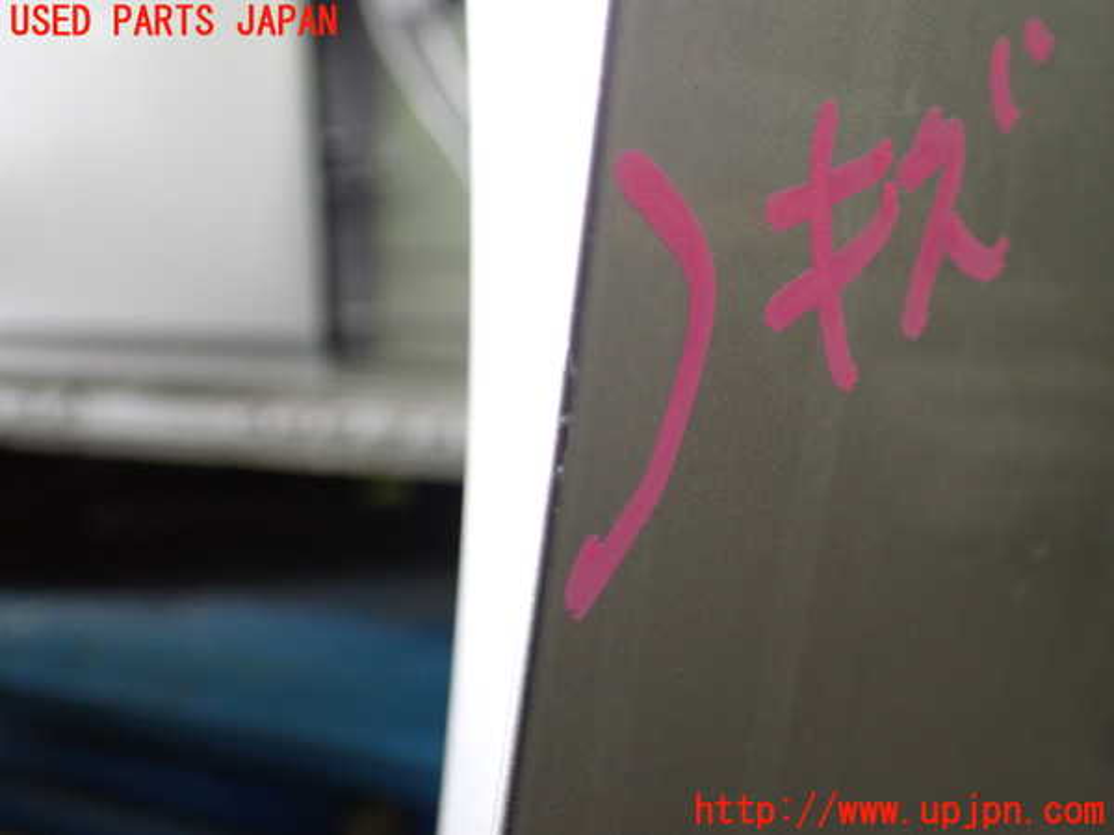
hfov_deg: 49.0
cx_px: 557
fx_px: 1223
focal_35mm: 38
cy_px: 418
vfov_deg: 37.7
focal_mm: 6.83
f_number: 2.7
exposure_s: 1/100
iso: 800
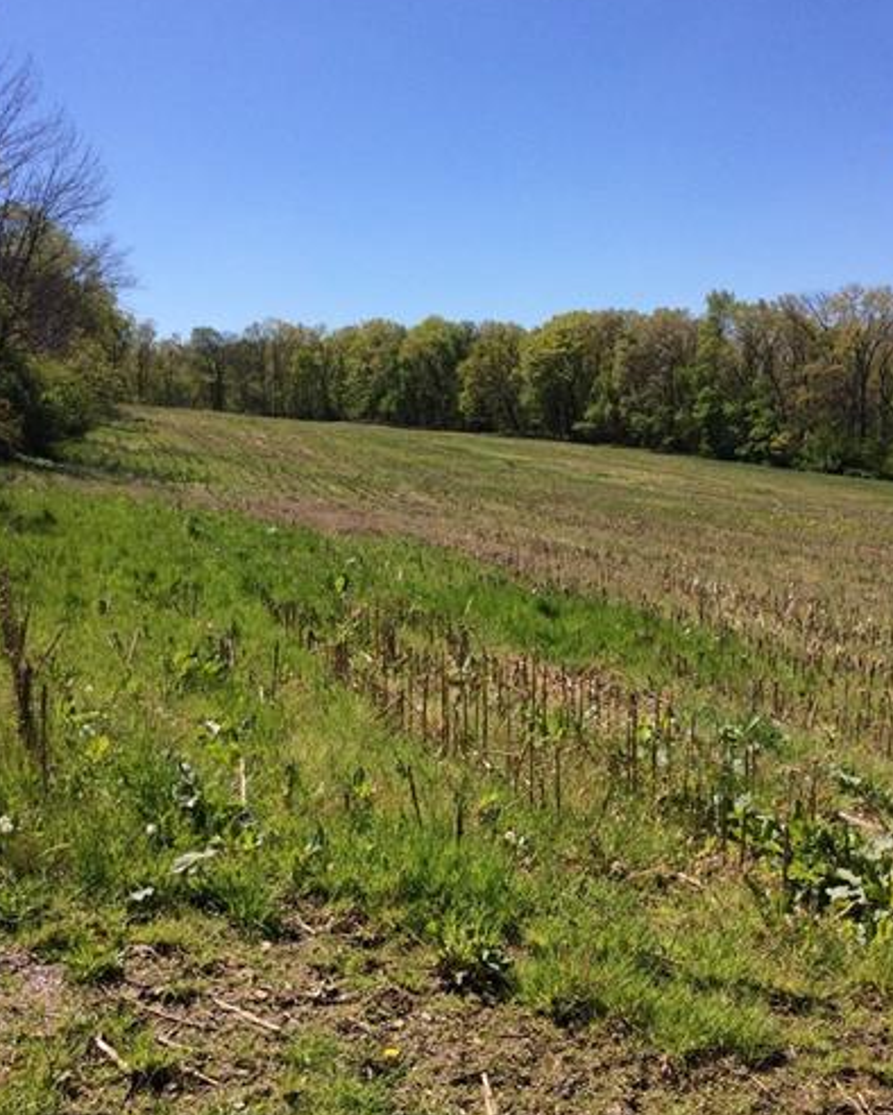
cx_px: 479
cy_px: 610
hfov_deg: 39.2
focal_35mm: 38
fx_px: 1255
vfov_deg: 47.9
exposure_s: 1/1733
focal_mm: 3.3
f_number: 2.4
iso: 32
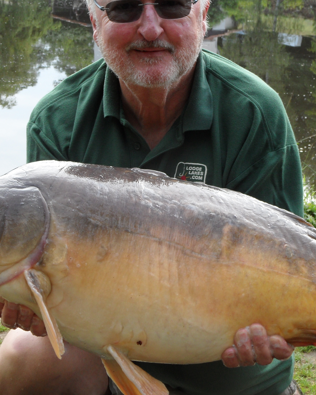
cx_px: 169
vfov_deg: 23.5
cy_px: 170
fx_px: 947
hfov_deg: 18.9
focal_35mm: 81
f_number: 3.8
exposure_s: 1/125
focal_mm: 8.2
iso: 80
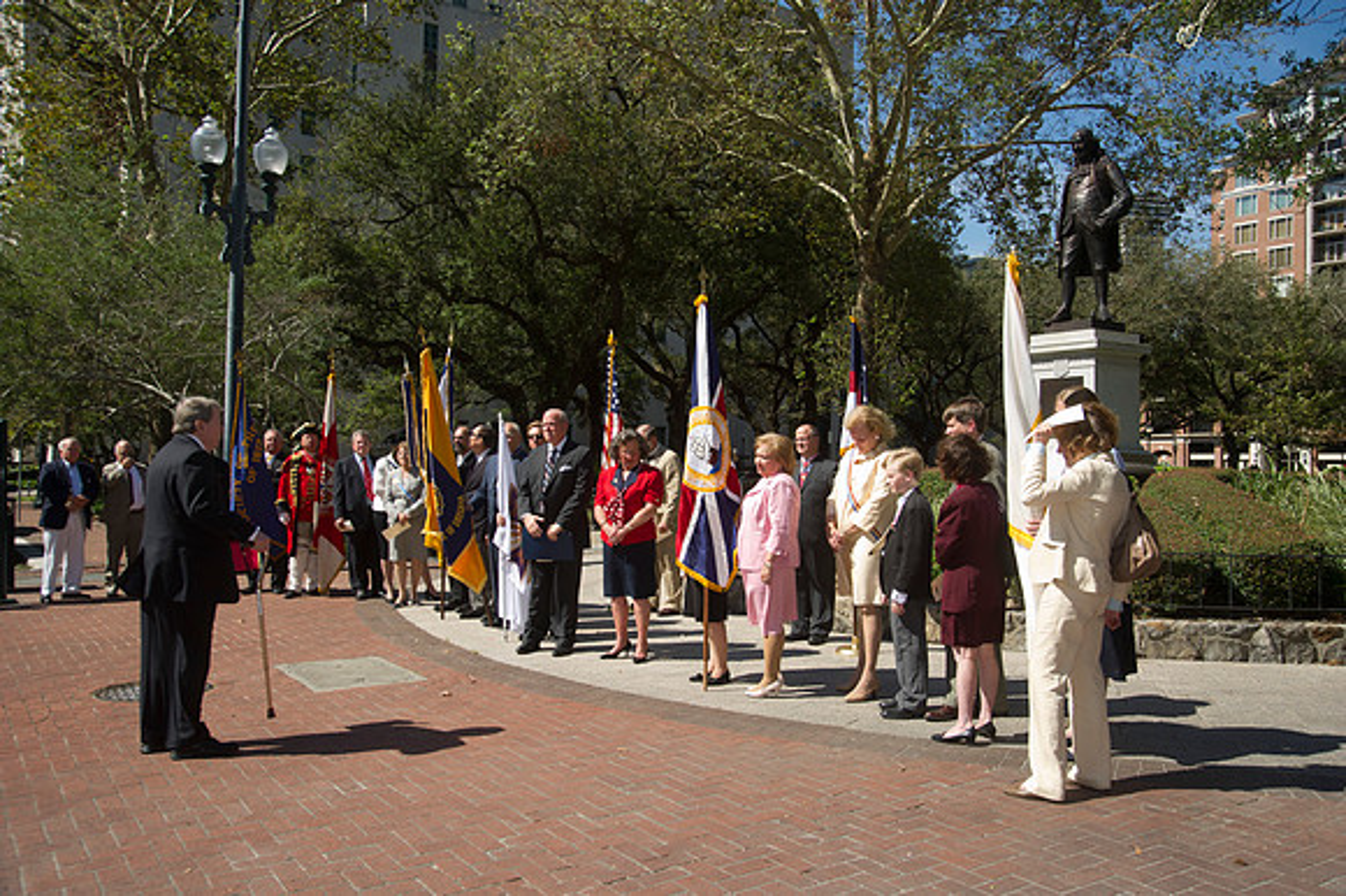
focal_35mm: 30
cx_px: 673
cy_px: 448
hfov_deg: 62.0
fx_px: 1121
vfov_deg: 43.6
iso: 200
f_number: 8
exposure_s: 1/250
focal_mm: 30
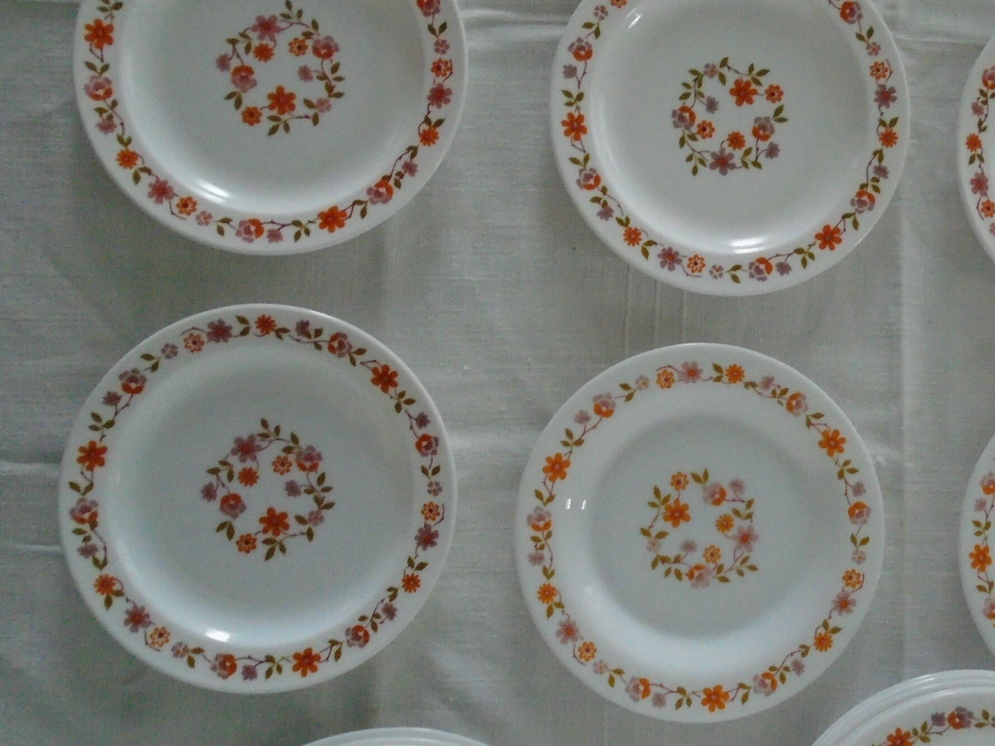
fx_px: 1092
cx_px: 646
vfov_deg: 37.7
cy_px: 333
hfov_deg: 48.3
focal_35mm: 38
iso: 640
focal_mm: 4.6
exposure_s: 1/40
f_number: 3.2
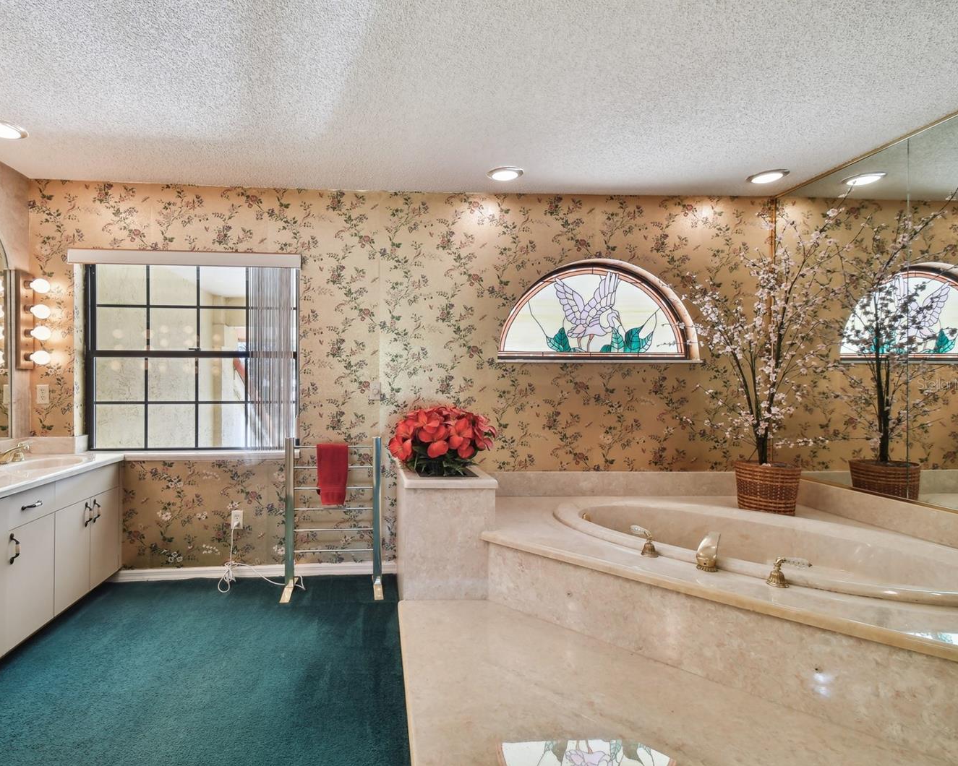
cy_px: 384
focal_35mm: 17
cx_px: 403
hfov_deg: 88.9
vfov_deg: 77.0
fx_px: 482
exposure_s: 1/4
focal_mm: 10
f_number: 7.1
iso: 100
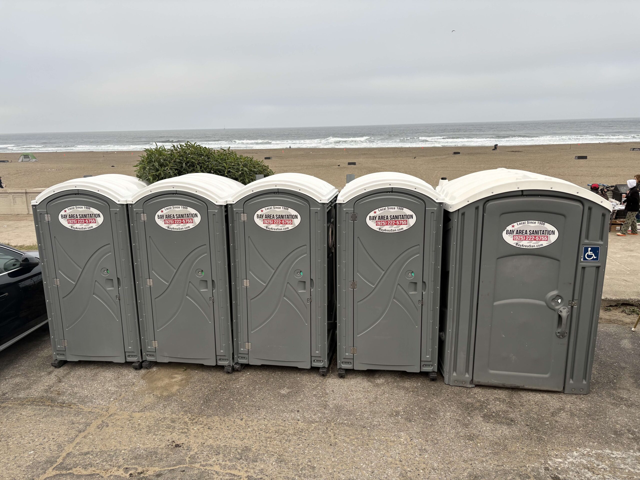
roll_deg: +1.1
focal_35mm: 26
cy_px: 240
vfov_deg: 53.1
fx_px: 481
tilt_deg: -13.2
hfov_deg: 67.3
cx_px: 320
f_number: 1.6
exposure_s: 1/137
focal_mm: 5.96
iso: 32
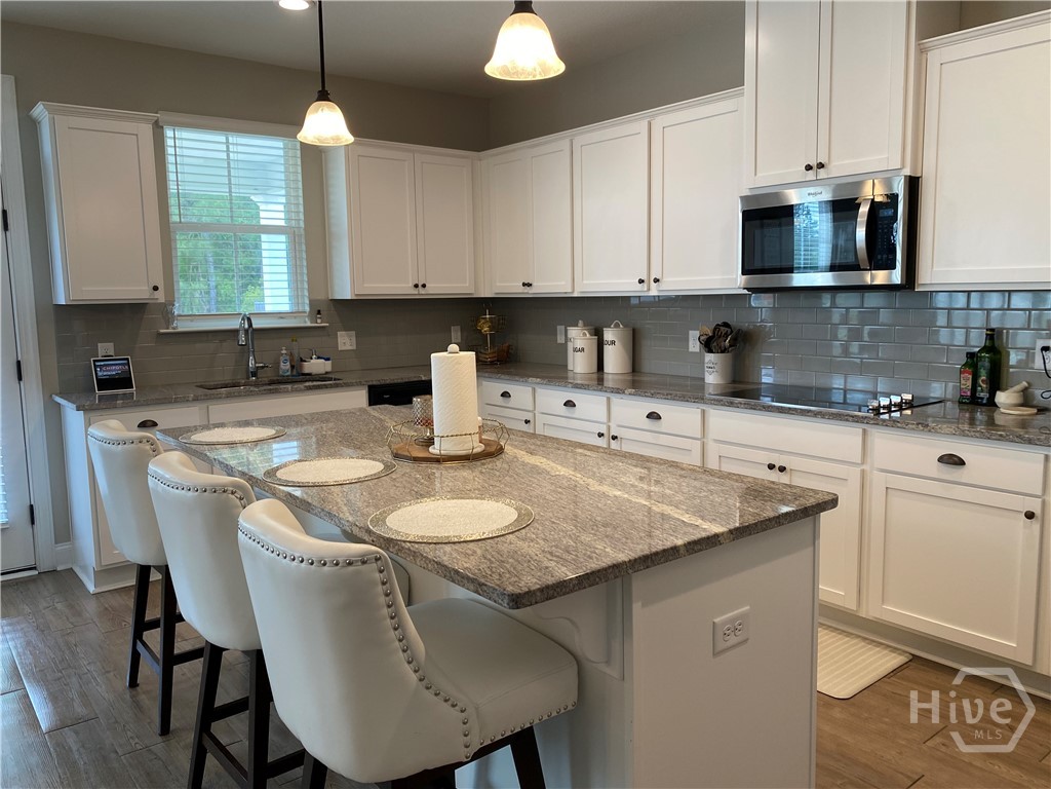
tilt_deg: -6.7
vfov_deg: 53.1
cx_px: 526
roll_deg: +0.7
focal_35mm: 26
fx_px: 789
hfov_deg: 67.3
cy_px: 394
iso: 80
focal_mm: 4.25
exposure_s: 1/60
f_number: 1.8
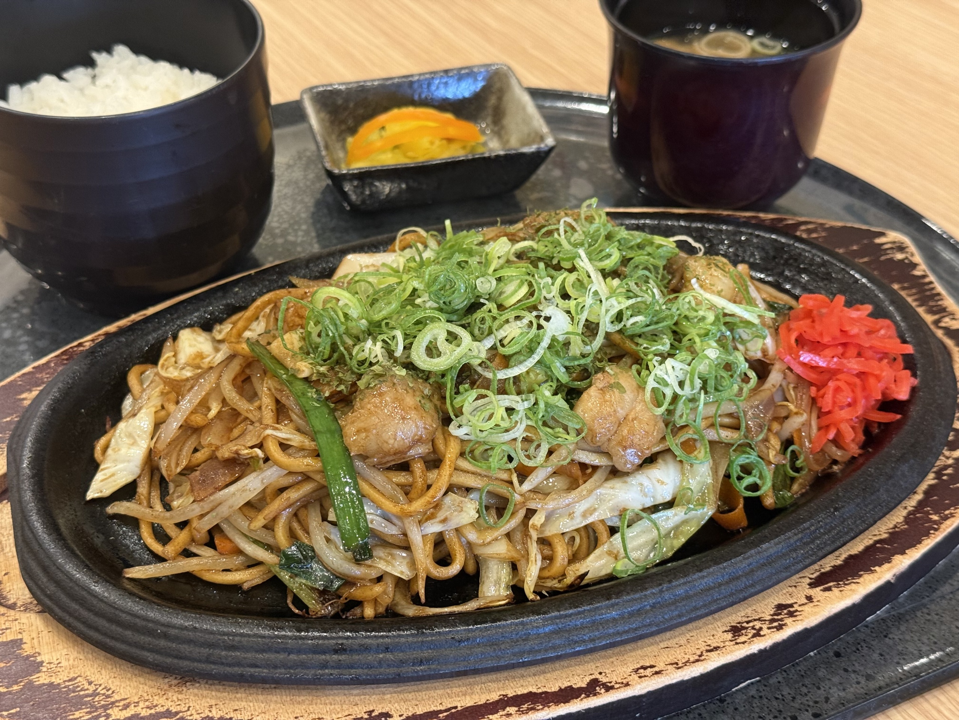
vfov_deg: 30.3
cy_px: 360
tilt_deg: -40.2
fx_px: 1330
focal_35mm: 48
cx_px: 480
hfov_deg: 39.7
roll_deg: -0.9
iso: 200
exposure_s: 1/60
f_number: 1.78
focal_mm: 6.76
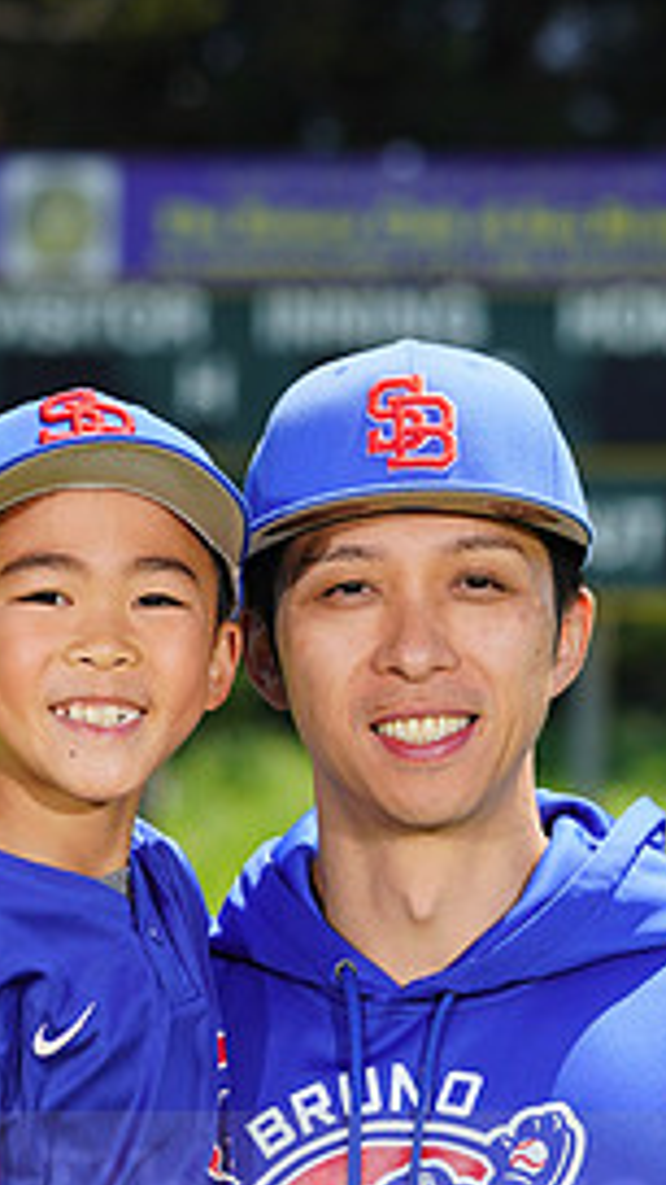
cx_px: 355
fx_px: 12998
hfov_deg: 2.9
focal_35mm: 414
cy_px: 1172
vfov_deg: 5.2
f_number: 8
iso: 100
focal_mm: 185
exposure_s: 1/250
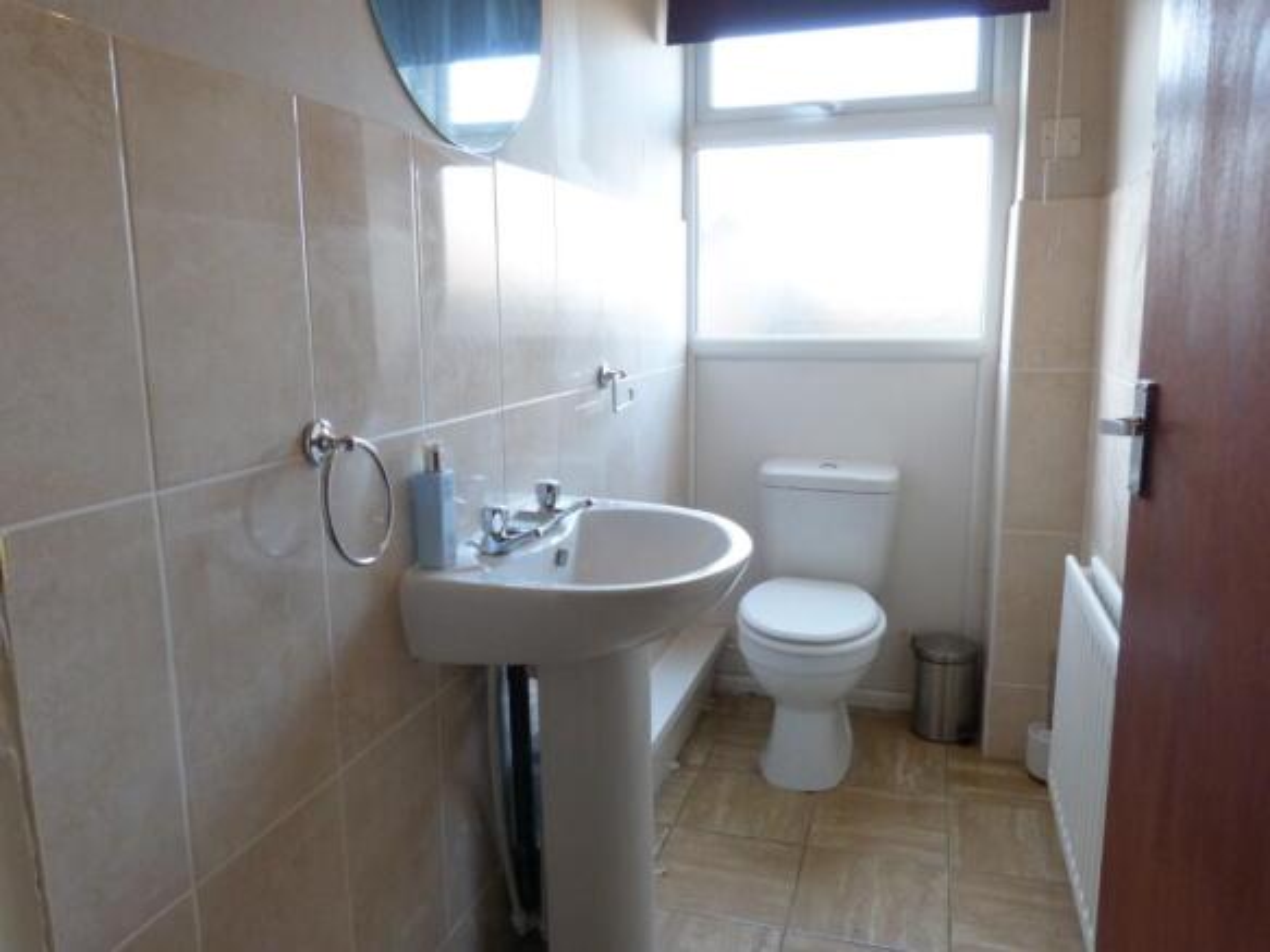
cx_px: 635
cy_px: 476
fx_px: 917
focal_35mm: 25
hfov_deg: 69.4
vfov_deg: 54.9
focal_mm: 4.5
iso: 400
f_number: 4
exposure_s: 1/60
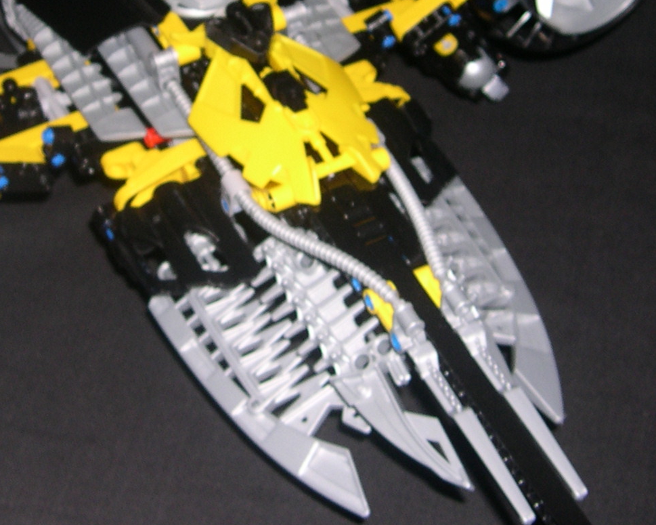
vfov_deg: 17.5
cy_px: 97
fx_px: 1689
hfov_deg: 21.8
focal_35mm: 87
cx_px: 180
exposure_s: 1/60
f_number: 2.8
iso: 100
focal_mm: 8
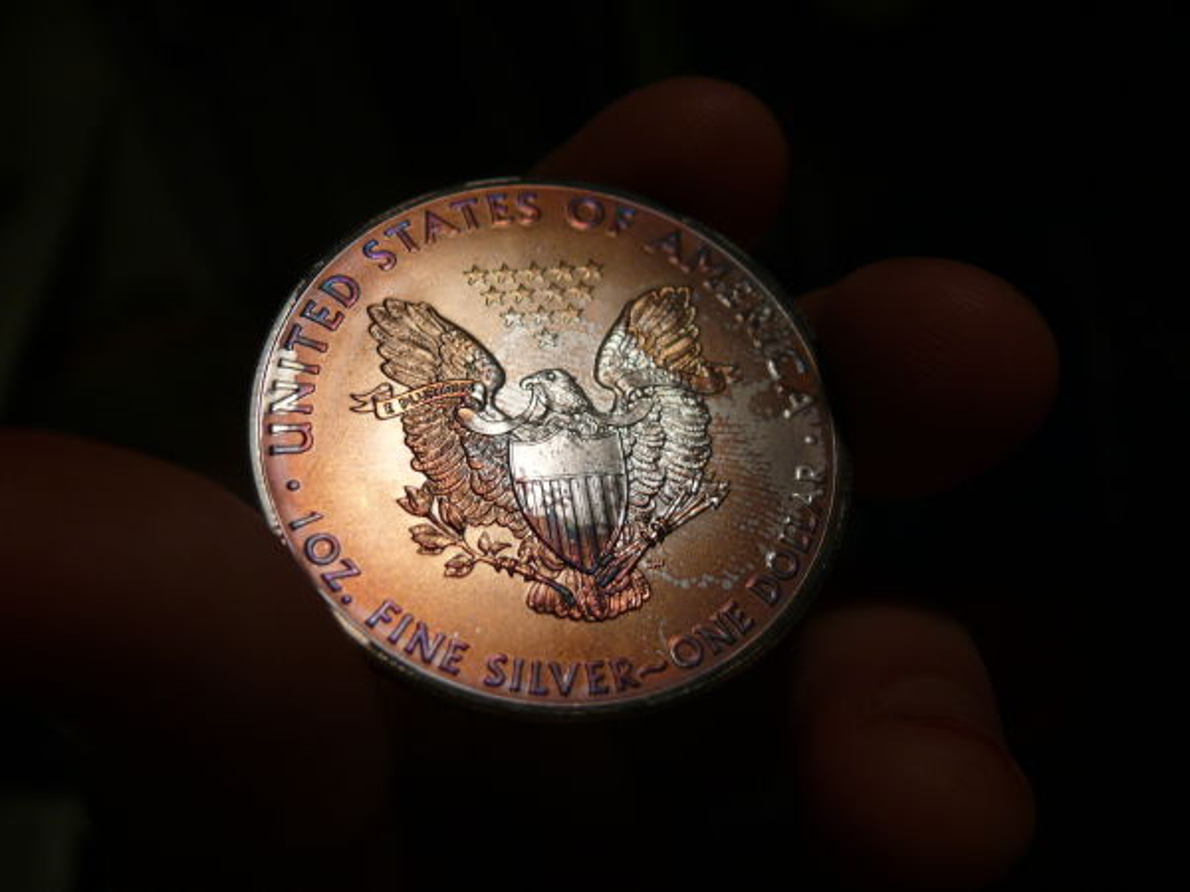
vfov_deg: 40.7
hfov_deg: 52.6
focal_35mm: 35
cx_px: 595
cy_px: 446
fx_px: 1203
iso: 100
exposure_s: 1/60
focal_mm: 7.4
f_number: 2.8
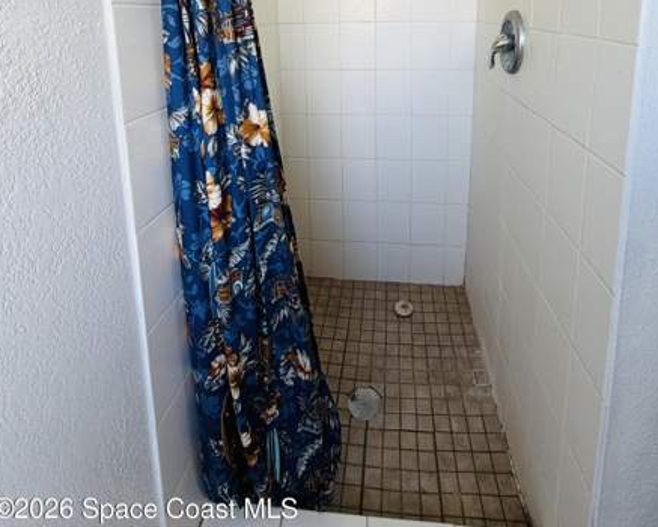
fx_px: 390
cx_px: 352
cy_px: 71
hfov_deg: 80.2
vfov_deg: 59.8
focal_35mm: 20
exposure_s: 1/121
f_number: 2.2
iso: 160
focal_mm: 2.22
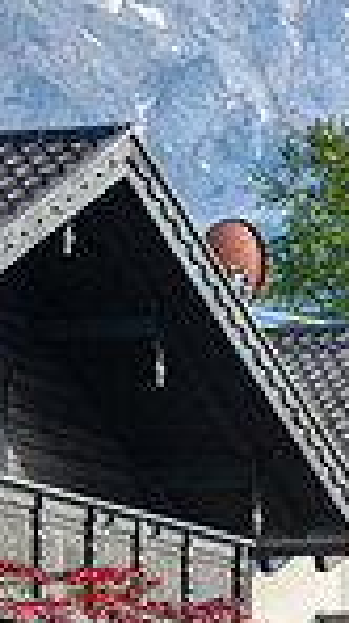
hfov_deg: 3.1
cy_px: 631
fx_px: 6414
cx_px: 580
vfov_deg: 5.5
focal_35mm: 389
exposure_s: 1/500
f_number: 5.6
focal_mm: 95
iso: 400
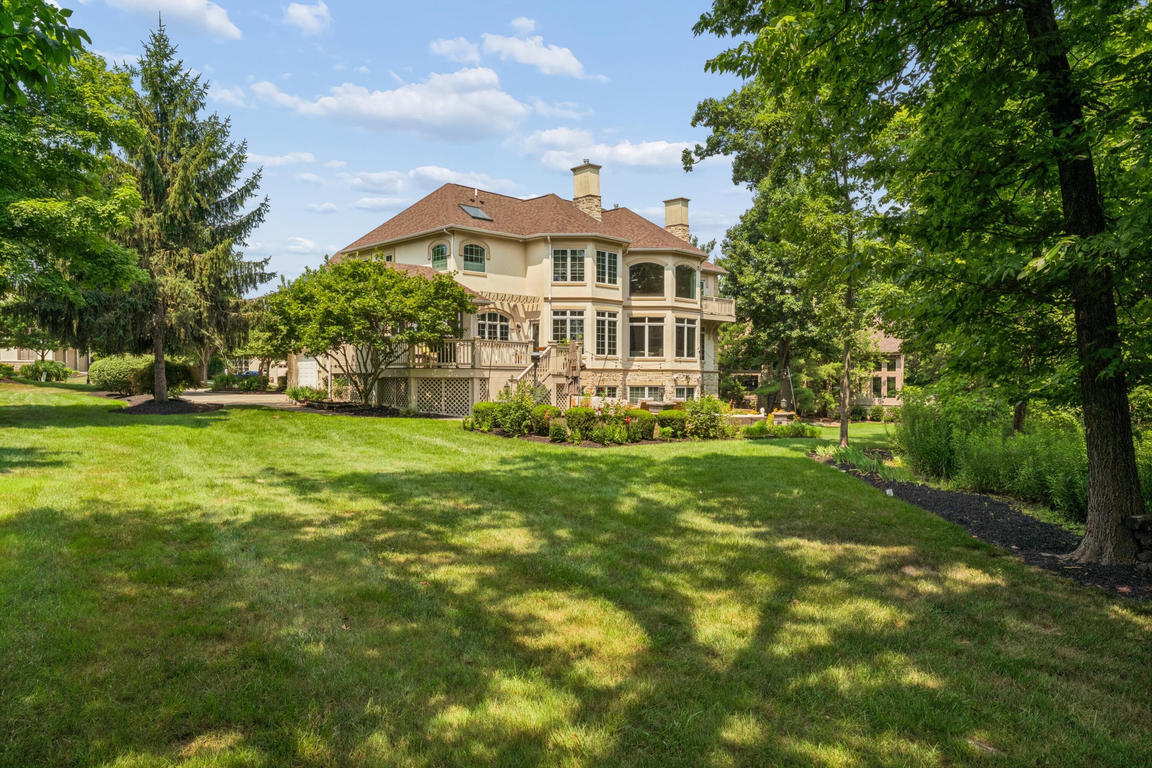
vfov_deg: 53.1
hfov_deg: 73.7
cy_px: 384
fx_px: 768
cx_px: 576
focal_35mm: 24
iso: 800
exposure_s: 1/320
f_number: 22
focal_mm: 24
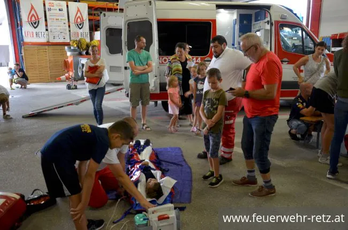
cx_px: 174
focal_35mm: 32
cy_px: 115
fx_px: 304
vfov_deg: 41.5
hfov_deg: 59.6
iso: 1250
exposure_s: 1/30
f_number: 3.8
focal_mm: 21
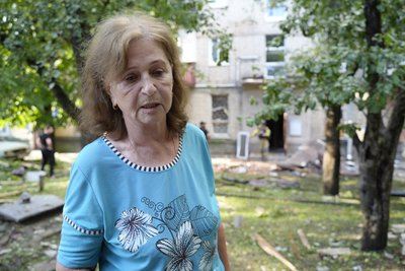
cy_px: 136
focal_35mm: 32
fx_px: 360
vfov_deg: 41.1
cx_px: 202
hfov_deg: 58.7
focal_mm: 32
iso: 400
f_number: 4
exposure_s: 1/160
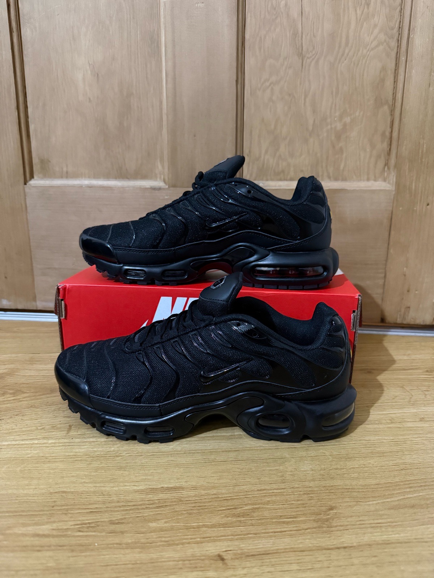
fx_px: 401
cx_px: 217
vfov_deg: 71.6
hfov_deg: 56.8
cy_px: 289
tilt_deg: -13.9
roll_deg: -0.9
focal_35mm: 24
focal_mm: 6.76
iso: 1600
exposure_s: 1/30
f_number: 1.78
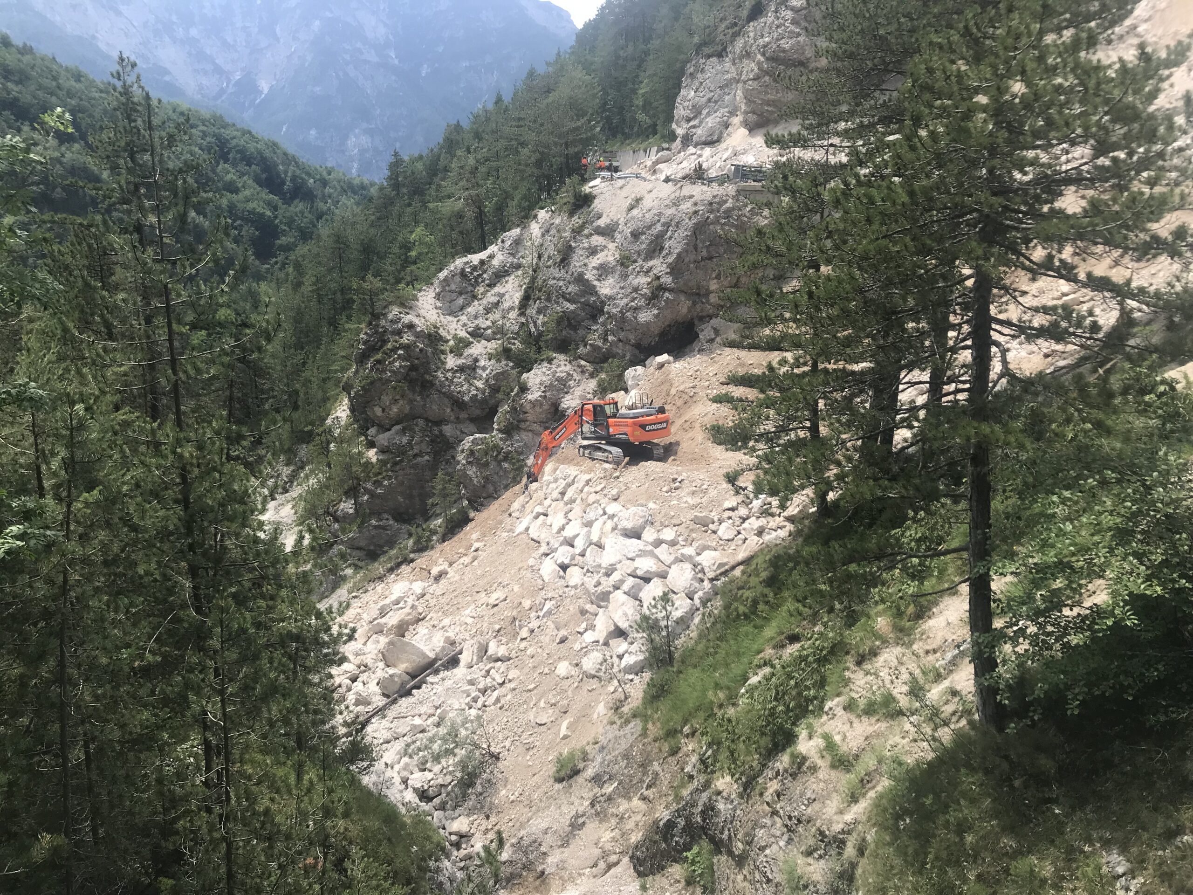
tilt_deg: -16.8
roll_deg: -1.6
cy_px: 448
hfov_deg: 63.4
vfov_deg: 49.7
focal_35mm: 28
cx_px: 596
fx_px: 965
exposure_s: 1/1650
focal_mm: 3.99
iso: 20
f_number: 1.8
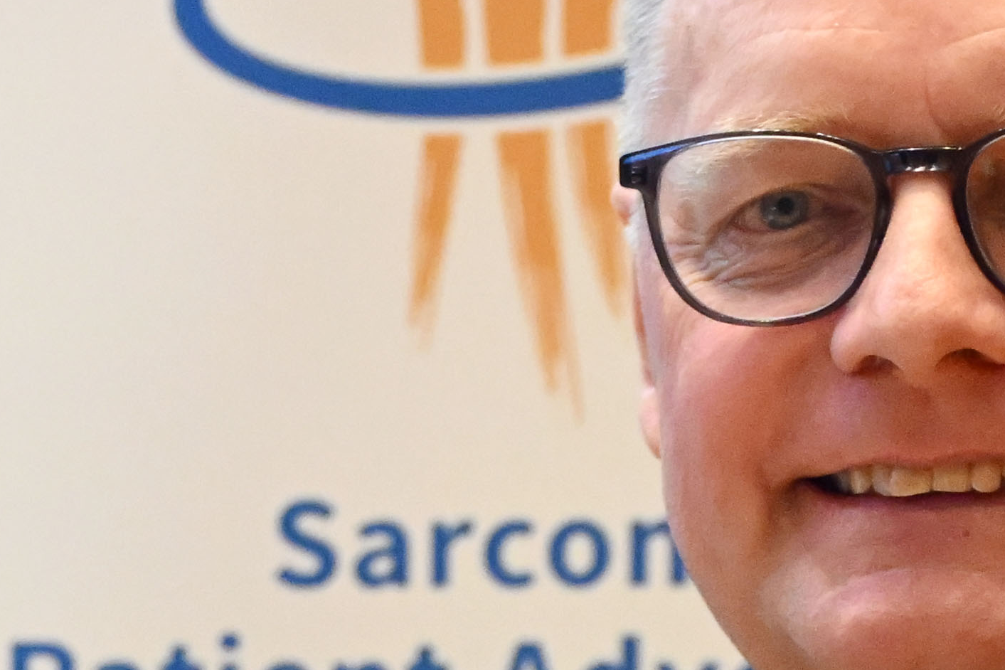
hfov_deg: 9.2
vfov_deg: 6.0
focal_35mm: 222
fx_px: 6197
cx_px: -193
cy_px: 1362
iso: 5000
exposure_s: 1/200
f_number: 3.2
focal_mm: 38
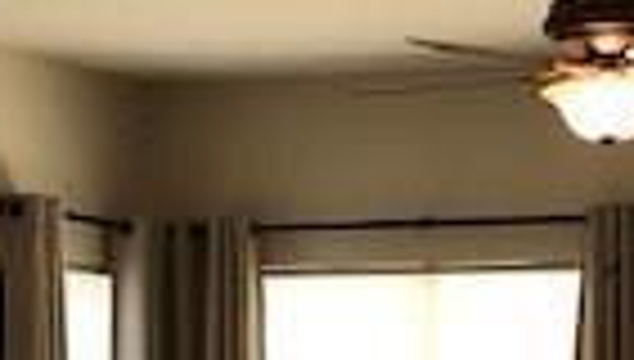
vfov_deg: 8.6
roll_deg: +0.9
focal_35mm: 138
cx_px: 297
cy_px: 612
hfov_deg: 15.5
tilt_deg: -6.0
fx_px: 2325
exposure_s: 1/30
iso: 40
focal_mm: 4
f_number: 1.8
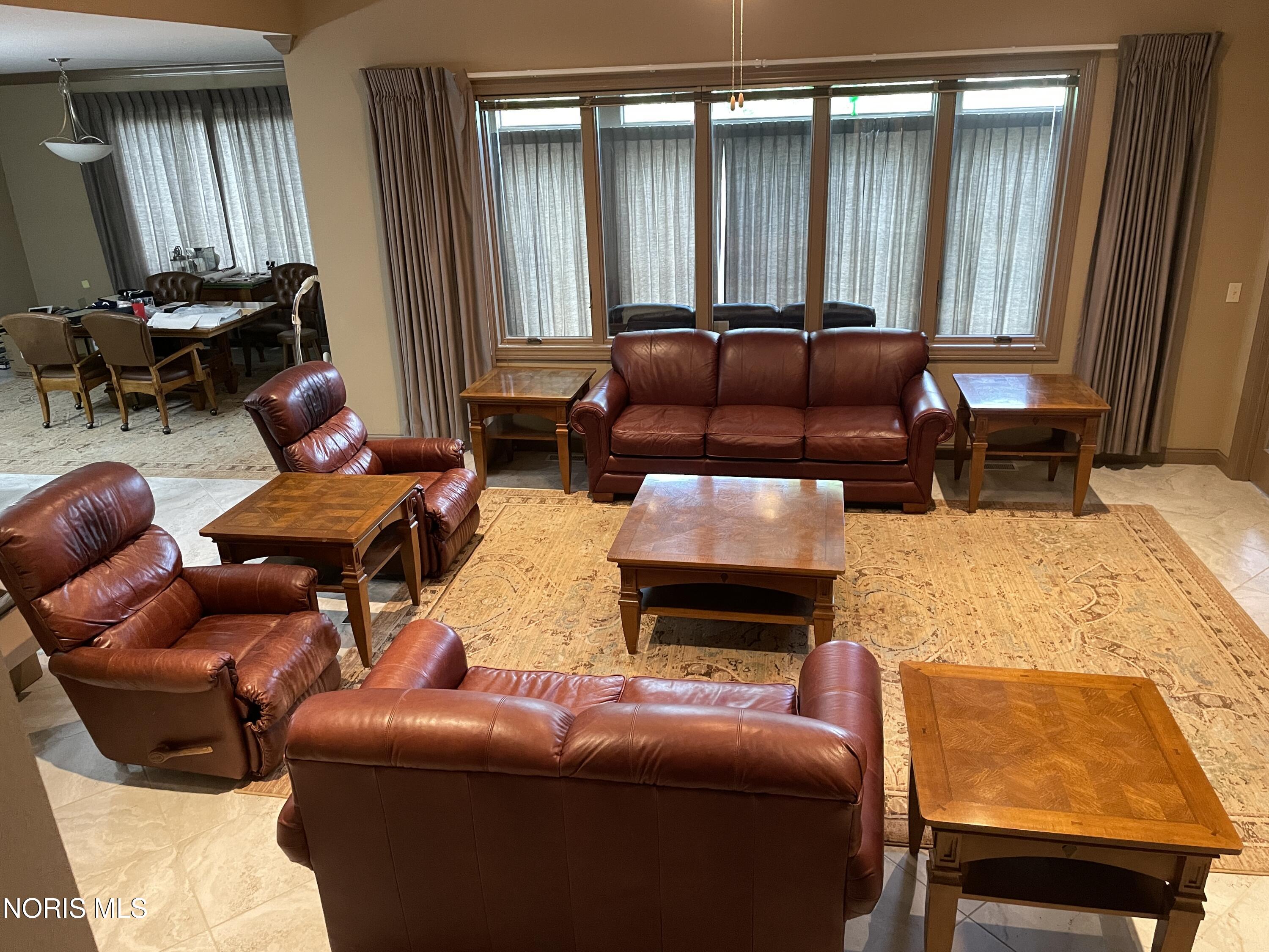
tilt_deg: -21.5
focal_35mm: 26
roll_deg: +2.3
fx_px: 953
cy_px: 476
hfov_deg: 67.3
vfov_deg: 53.1
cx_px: 634
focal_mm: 4.2
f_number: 1.6
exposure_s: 1/60
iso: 500
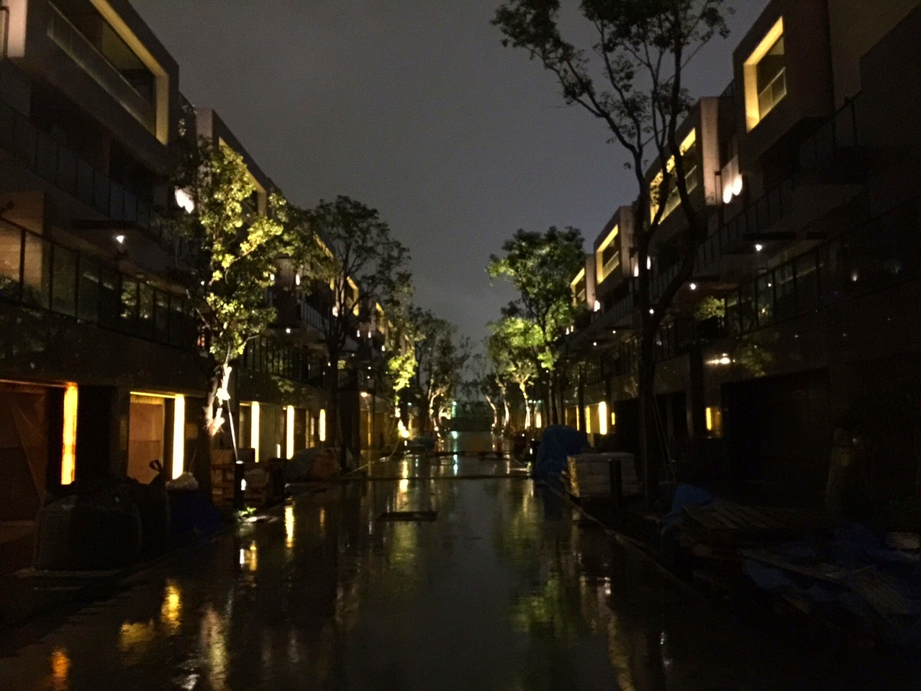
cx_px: 460
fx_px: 772
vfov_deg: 48.2
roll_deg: +0.5
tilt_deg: +5.8
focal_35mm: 29
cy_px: 346
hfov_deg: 61.7
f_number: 2.2
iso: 500
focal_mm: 4.15
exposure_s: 1/4
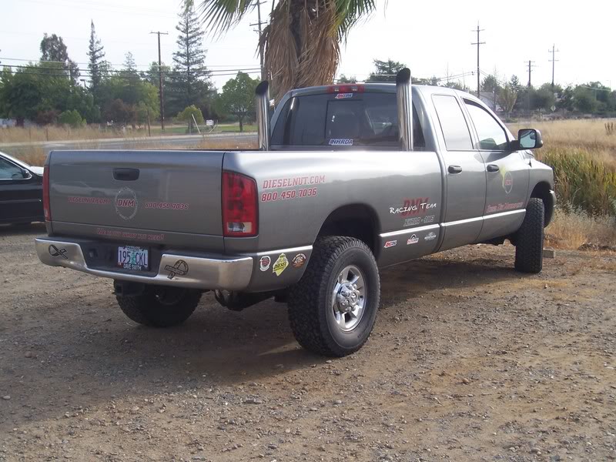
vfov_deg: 34.3
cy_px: 231
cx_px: 308
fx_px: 747
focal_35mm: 42
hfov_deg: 44.8
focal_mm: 7
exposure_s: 1/180
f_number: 5.6
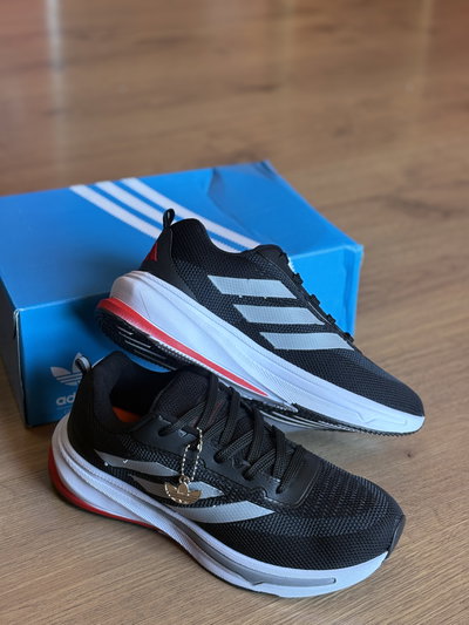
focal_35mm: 52
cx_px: 234
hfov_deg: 28.0
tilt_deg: -32.0
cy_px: 312
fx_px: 939
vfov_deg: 36.8
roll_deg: -3.3
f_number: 1.6
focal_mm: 5.96
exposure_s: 1/50
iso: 64
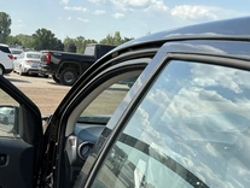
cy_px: 153
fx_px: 391
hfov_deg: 33.3
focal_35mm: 54
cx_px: 18
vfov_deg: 26.6
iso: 25
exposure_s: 1/883
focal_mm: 3
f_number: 1.8
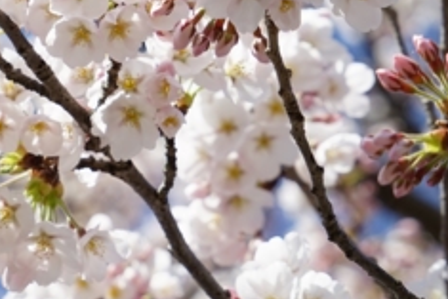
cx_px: -10
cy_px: -185
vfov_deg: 4.0
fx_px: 4283
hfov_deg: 6.0
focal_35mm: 344
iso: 100
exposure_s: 1/160
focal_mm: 101
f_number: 8
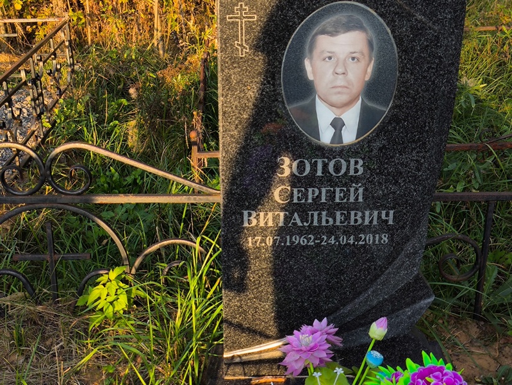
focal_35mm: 50
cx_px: 256
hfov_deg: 38.2
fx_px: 740
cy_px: 192
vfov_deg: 29.1
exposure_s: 1/324
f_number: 1.7
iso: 50
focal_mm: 4.71
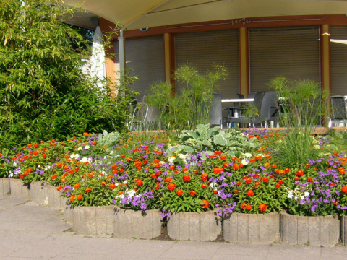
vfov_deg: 24.0
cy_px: 130
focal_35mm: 61
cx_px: 174
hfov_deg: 31.7
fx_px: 611
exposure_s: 1/200
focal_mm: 7.5
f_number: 6.3
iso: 80
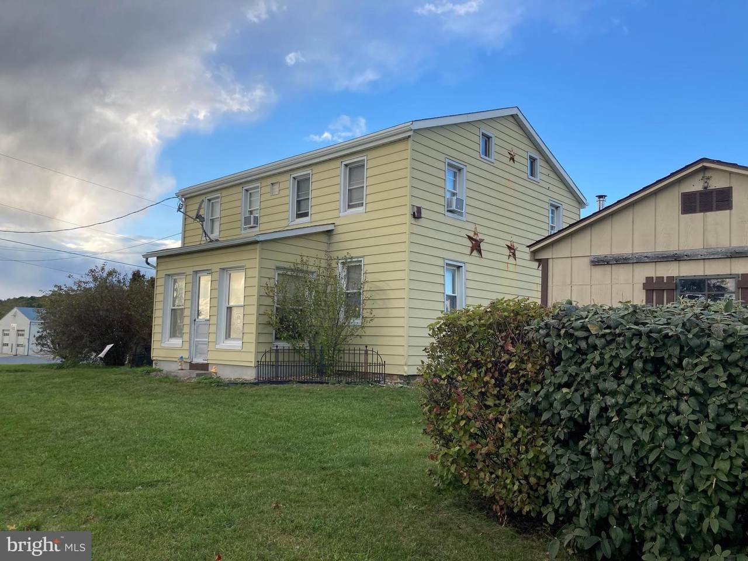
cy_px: 280
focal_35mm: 28
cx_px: 374
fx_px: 605
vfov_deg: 49.7
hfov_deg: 63.4
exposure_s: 1/533
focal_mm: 3.99
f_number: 1.8
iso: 20
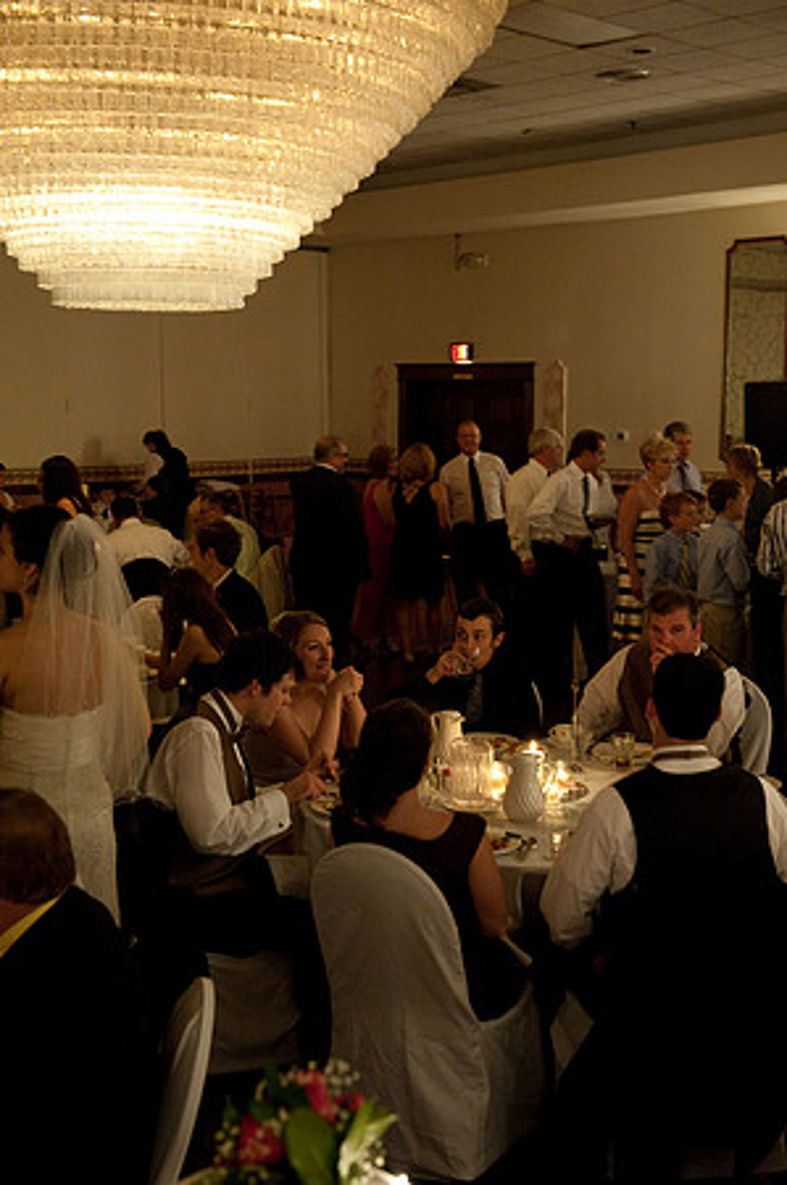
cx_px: 394
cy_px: 592
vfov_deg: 41.2
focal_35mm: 48
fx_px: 1578
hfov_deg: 28.0
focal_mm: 48
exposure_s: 1/40
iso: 3200
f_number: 4
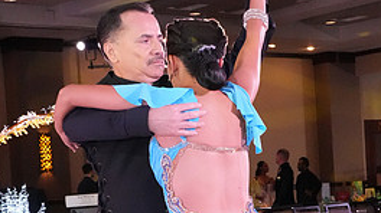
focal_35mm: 99
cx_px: 194
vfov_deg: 11.9
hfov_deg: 21.6
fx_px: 999
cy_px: 265
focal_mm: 29
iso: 8000
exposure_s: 1/320
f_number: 7.1
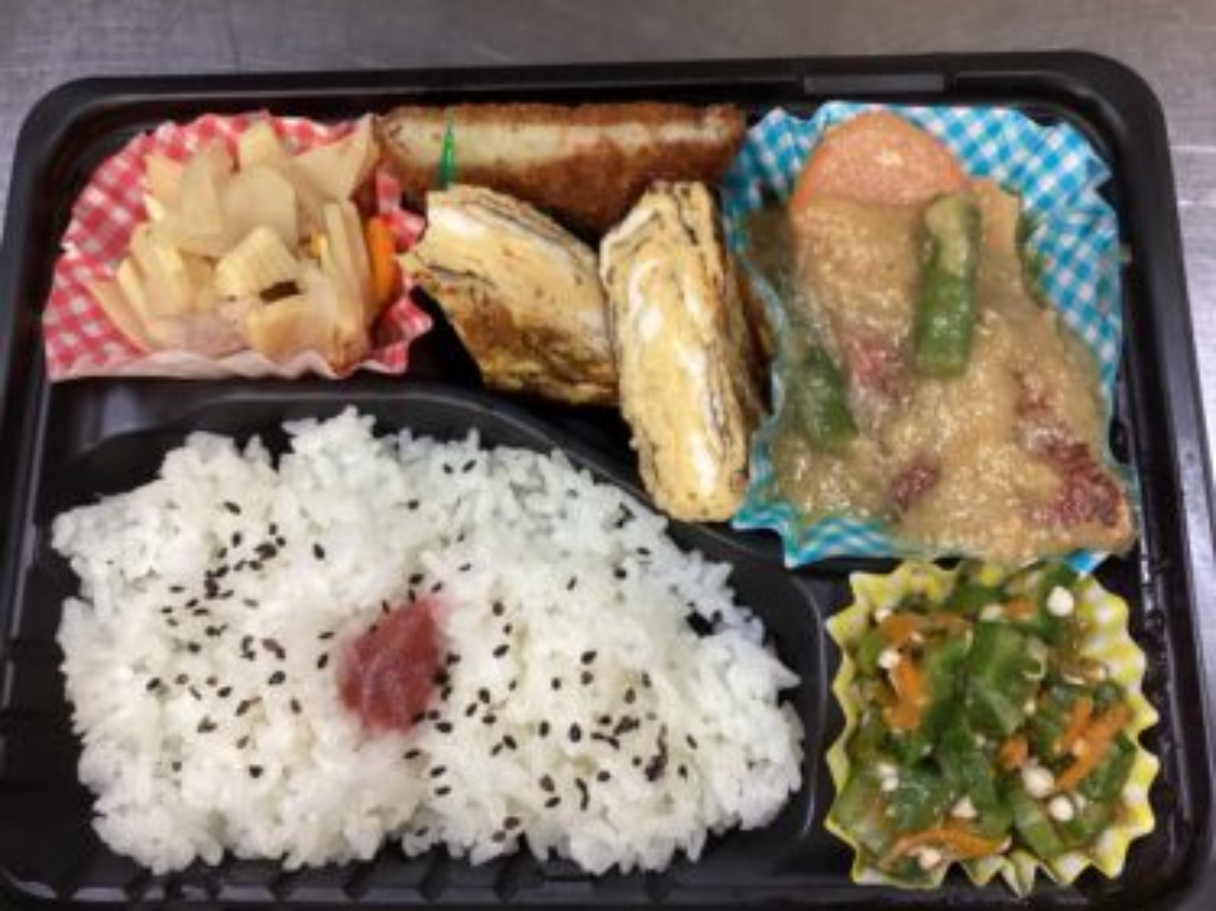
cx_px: 608
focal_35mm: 31
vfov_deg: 45.4
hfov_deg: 58.4
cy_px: 456
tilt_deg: -75.2
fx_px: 1089
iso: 160
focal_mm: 3.3
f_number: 2.4
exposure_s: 1/50
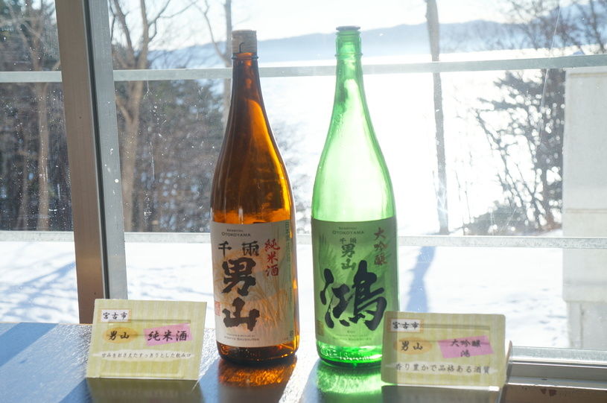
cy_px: 202
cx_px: 304
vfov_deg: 21.5
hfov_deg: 31.9
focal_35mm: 63
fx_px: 1061
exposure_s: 1/320
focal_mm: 42
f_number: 6.3
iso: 200
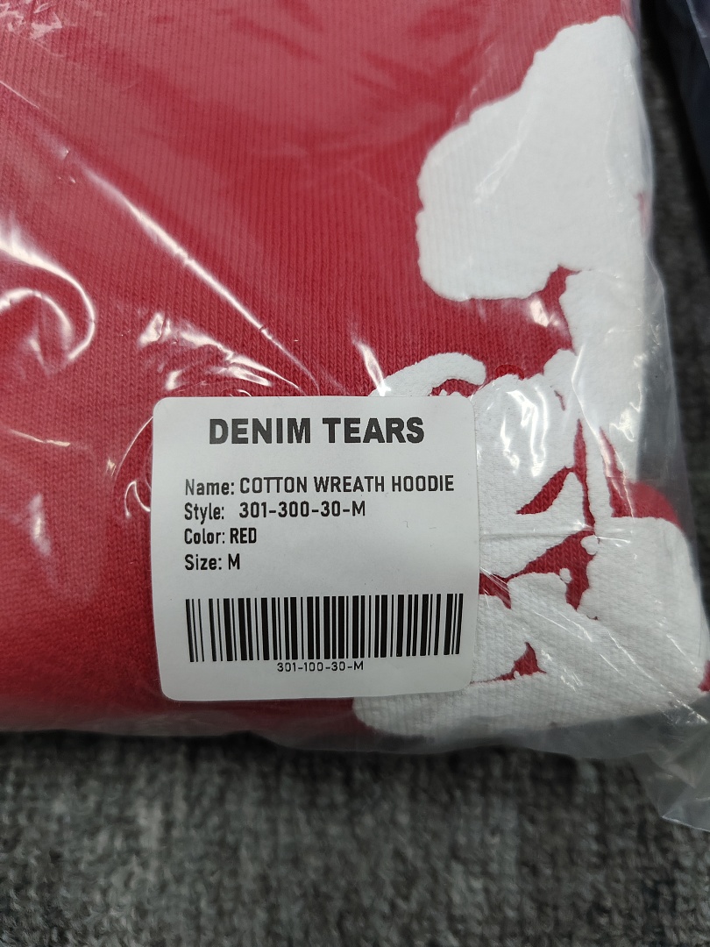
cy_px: 474
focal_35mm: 24
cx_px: 355
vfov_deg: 71.6
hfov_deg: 56.8
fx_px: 656
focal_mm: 5.56
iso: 964
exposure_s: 1/100
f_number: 1.88
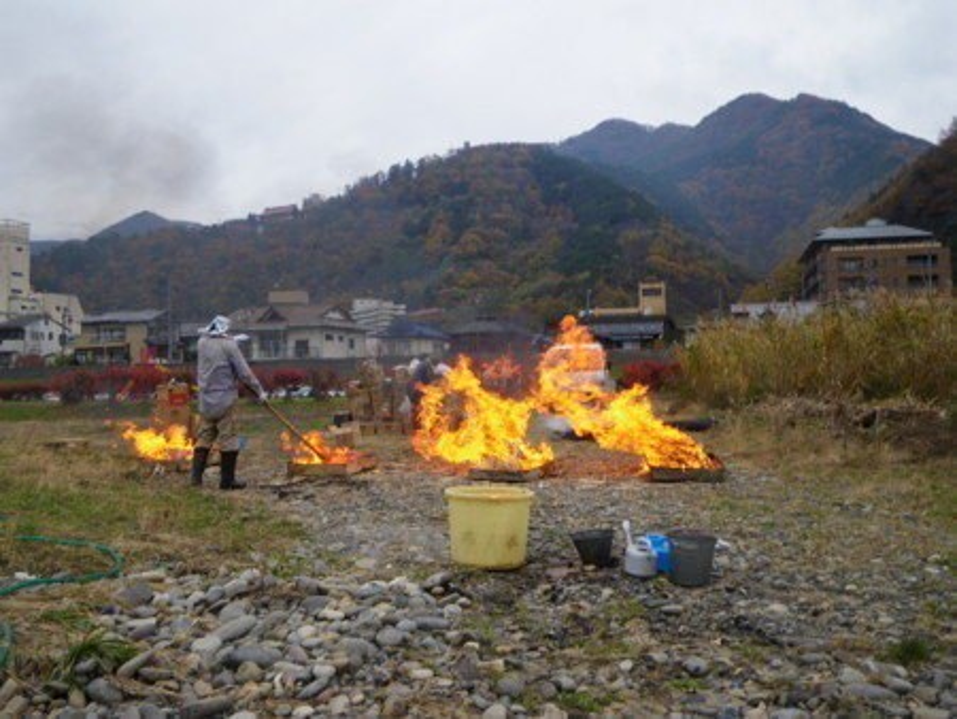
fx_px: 940
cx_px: 478
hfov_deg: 53.9
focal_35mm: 34
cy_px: 360
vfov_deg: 41.8
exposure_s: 1/100
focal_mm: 6.1
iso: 50
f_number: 3.8
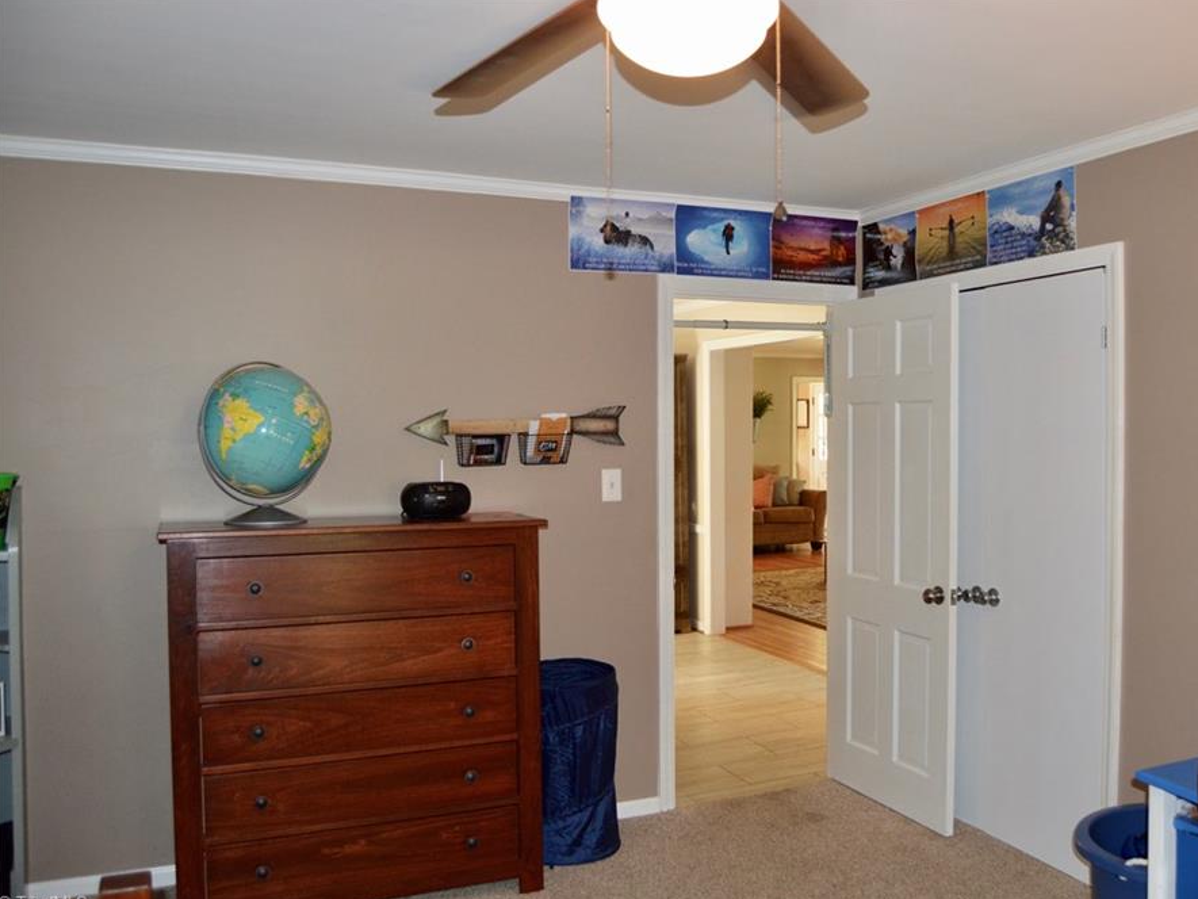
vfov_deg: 46.8
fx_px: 1038
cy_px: 455
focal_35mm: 30
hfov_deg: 59.7
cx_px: 689
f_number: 3.5
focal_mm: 18
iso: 1100
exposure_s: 1/60
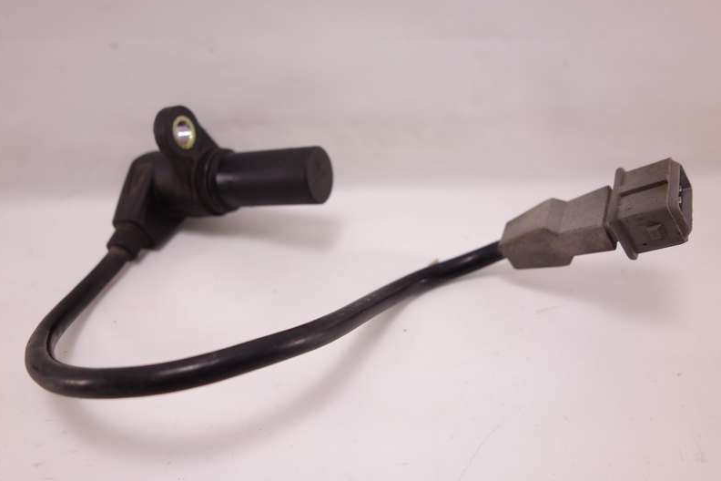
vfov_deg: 45.0
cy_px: 242
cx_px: 353
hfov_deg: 63.7
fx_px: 581
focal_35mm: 29
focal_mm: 10.4
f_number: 2.5
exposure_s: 1/100
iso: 125
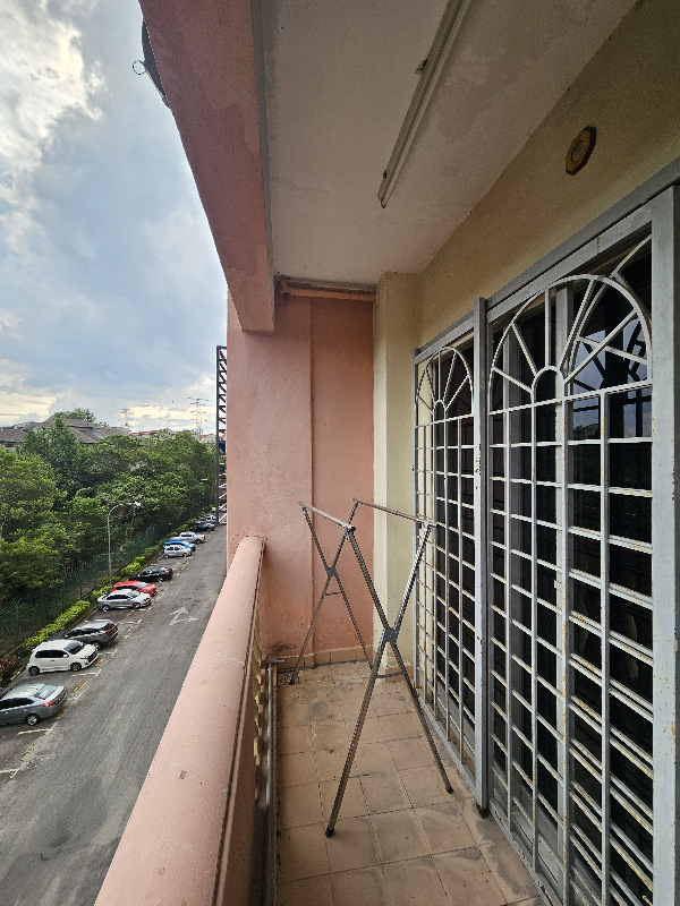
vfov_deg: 106.2
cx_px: 340
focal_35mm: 13
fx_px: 340
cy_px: 453
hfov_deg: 89.9
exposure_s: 1/736
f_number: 2.2
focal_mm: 2.2
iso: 50
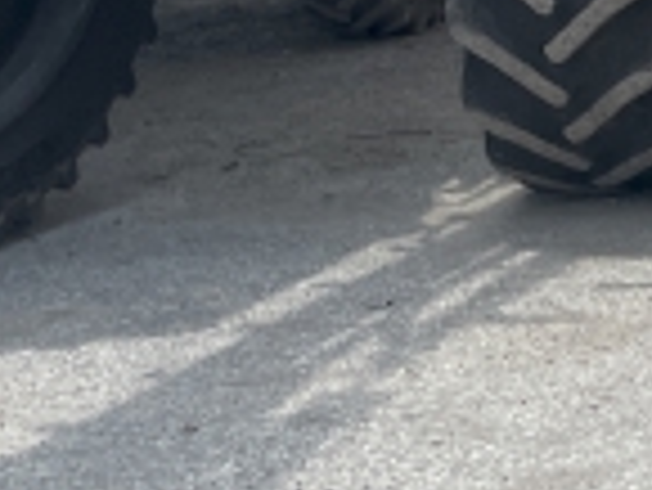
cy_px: -629
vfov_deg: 9.4
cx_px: 1533
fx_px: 2696
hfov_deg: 11.5
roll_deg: +0.6
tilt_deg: +5.3
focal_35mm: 143
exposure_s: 1/5814
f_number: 1.6
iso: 32
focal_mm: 4.2
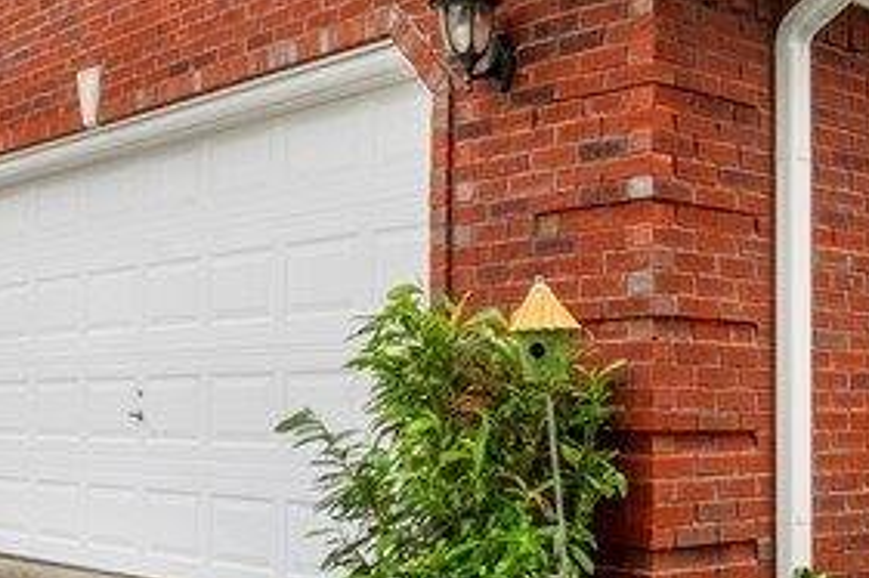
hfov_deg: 34.3
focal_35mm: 58
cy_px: 439
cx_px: 560
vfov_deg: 23.1
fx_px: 1399
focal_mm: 10
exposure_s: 1/200
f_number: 11
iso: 400
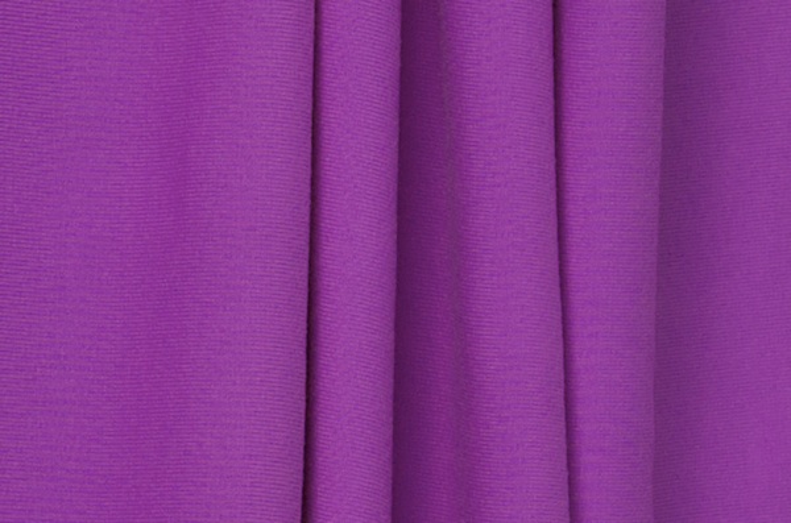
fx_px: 2302
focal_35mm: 105
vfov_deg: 13.0
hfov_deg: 19.5
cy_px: 262
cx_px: 396
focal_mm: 70
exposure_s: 1/1000
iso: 400
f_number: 10
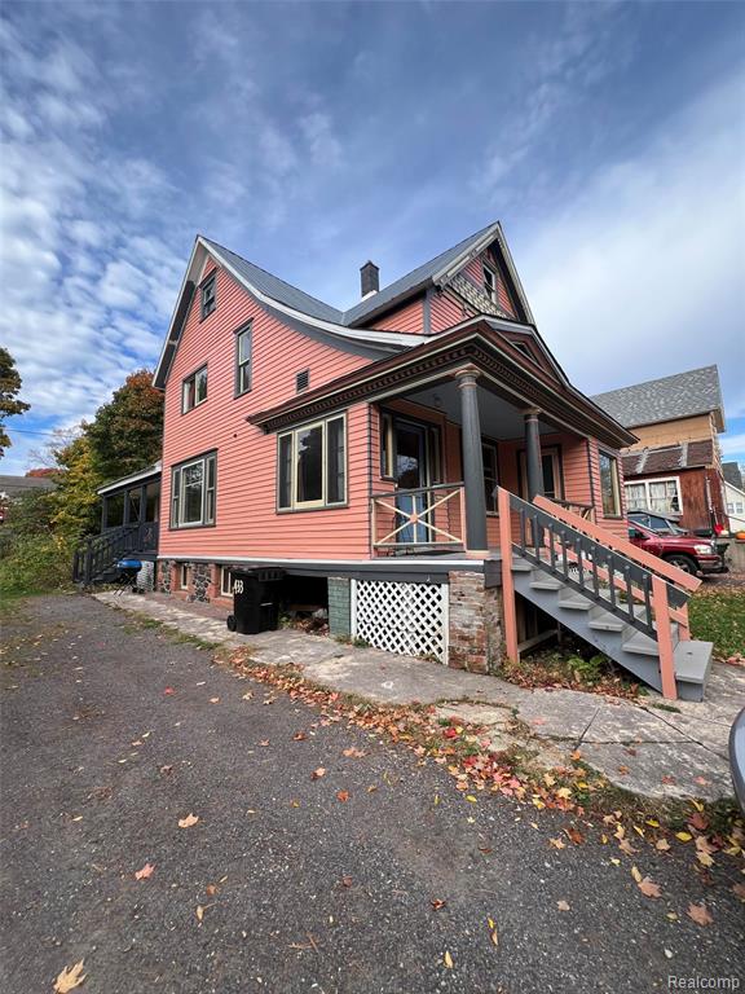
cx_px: 372
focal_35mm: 13
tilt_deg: +7.3
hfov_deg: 89.9
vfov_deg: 106.2
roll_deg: +1.3
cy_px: 497
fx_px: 373
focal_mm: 1.57
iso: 32
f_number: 1.8
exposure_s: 1/605
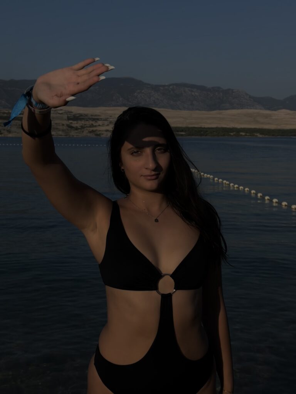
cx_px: 148
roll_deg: -0.9
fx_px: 547
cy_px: 197
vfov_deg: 39.7
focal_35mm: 48
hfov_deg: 30.3
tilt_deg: -4.9
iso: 80
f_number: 1.78
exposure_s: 1/11364
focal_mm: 6.76
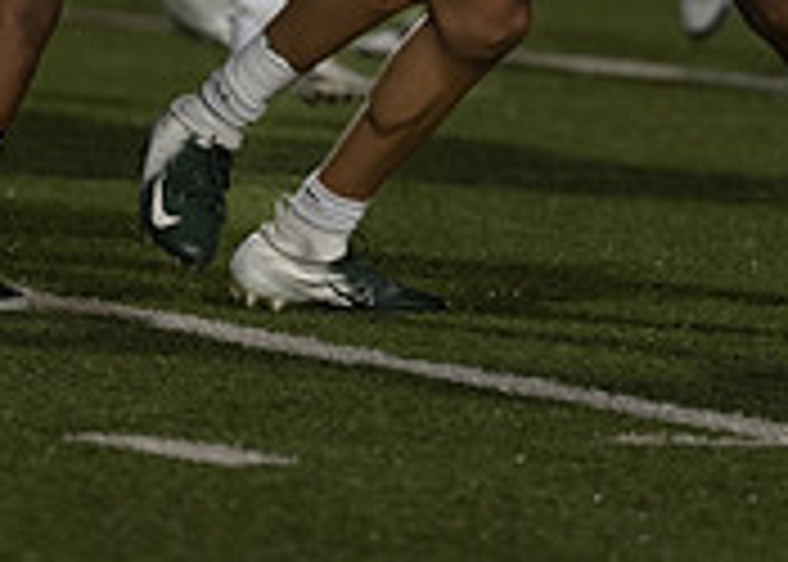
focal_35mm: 852
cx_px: 98
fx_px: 19068
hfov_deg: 2.4
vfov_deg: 1.7
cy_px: -189
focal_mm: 200
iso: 1000
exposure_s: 1/1000
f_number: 2.8
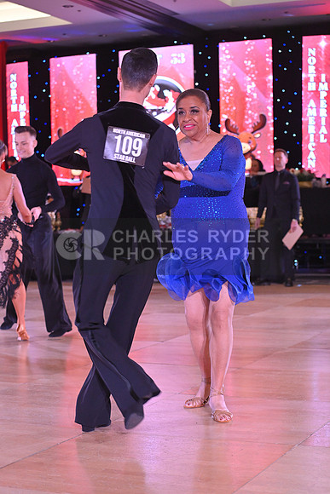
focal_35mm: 70
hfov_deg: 19.5
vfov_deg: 28.8
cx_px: 165
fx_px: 962
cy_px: 247
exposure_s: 1/320
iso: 3200
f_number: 5
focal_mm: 70
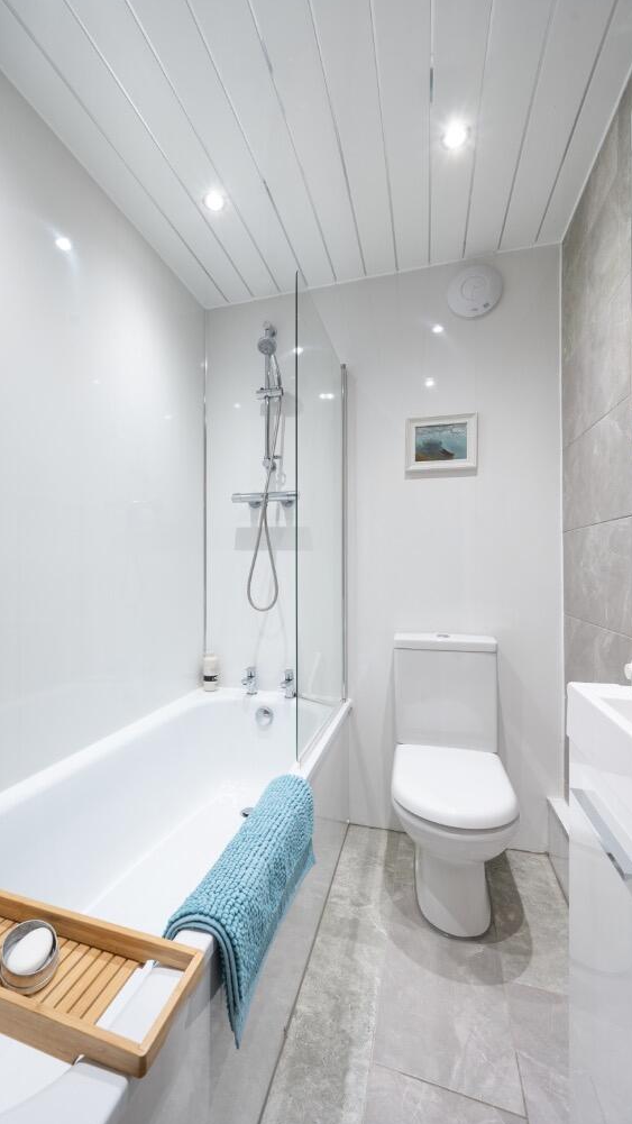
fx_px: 447
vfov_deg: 103.0
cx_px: 274
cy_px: 564
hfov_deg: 70.2
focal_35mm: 15
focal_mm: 14
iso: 320
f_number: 8
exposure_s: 1/8
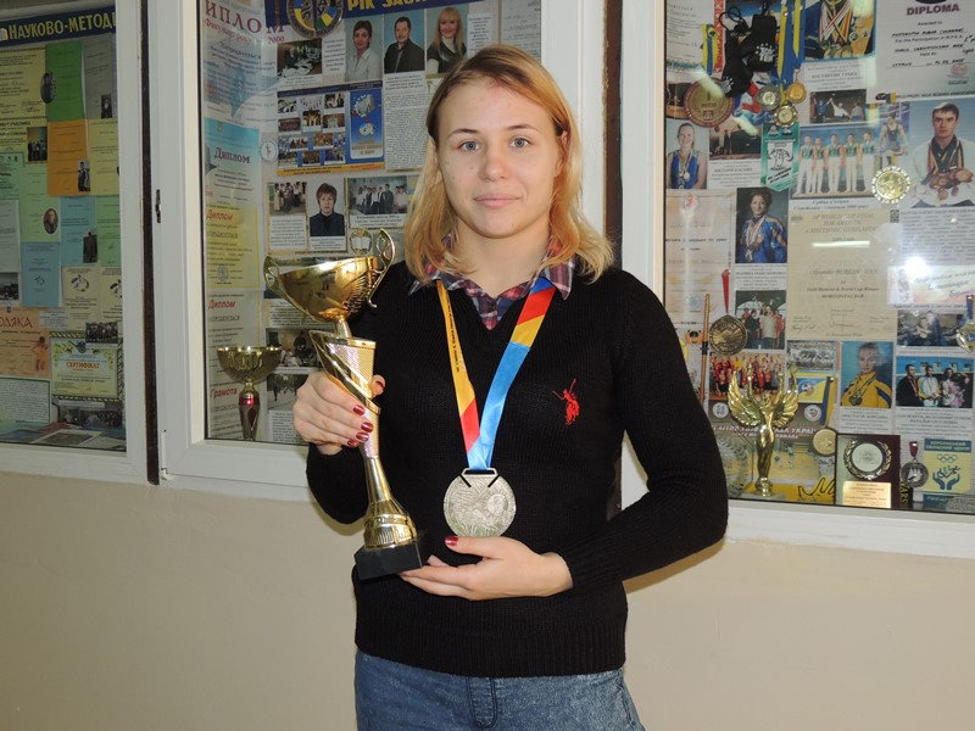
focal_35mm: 35
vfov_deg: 40.7
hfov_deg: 52.6
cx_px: 488
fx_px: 986
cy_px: 366
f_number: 3.3
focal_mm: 6.2
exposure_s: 1/30
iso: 200
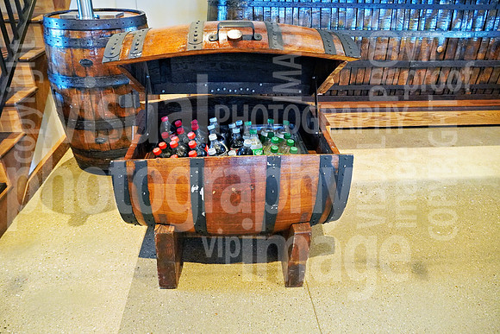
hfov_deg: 67.4
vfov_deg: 48.0
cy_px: 167
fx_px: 375
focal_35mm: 27
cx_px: 250
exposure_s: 1/100
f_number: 4.5
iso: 6400
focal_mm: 18
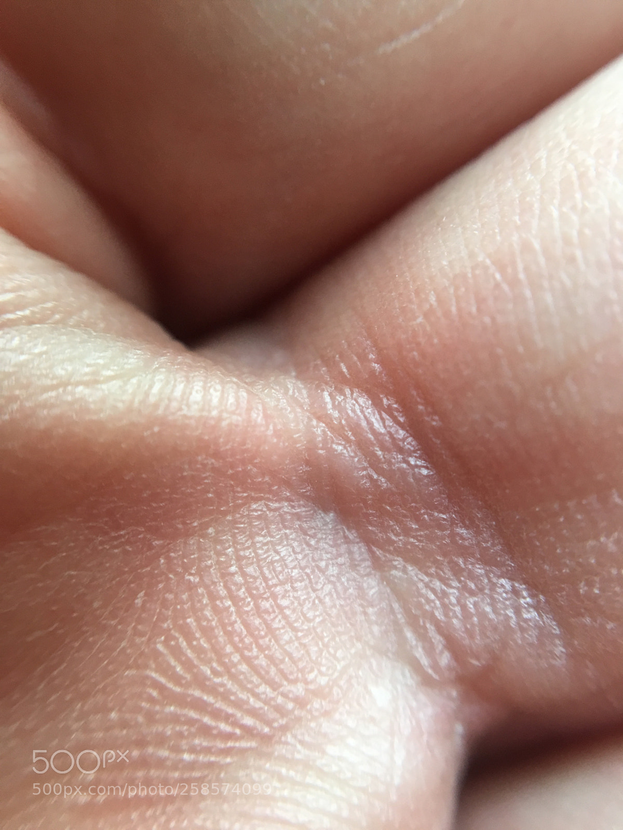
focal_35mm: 29
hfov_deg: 48.2
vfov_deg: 61.7
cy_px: 415
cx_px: 312
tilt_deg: -75.5
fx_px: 696
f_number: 2.2
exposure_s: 1/30
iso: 40
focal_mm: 4.15
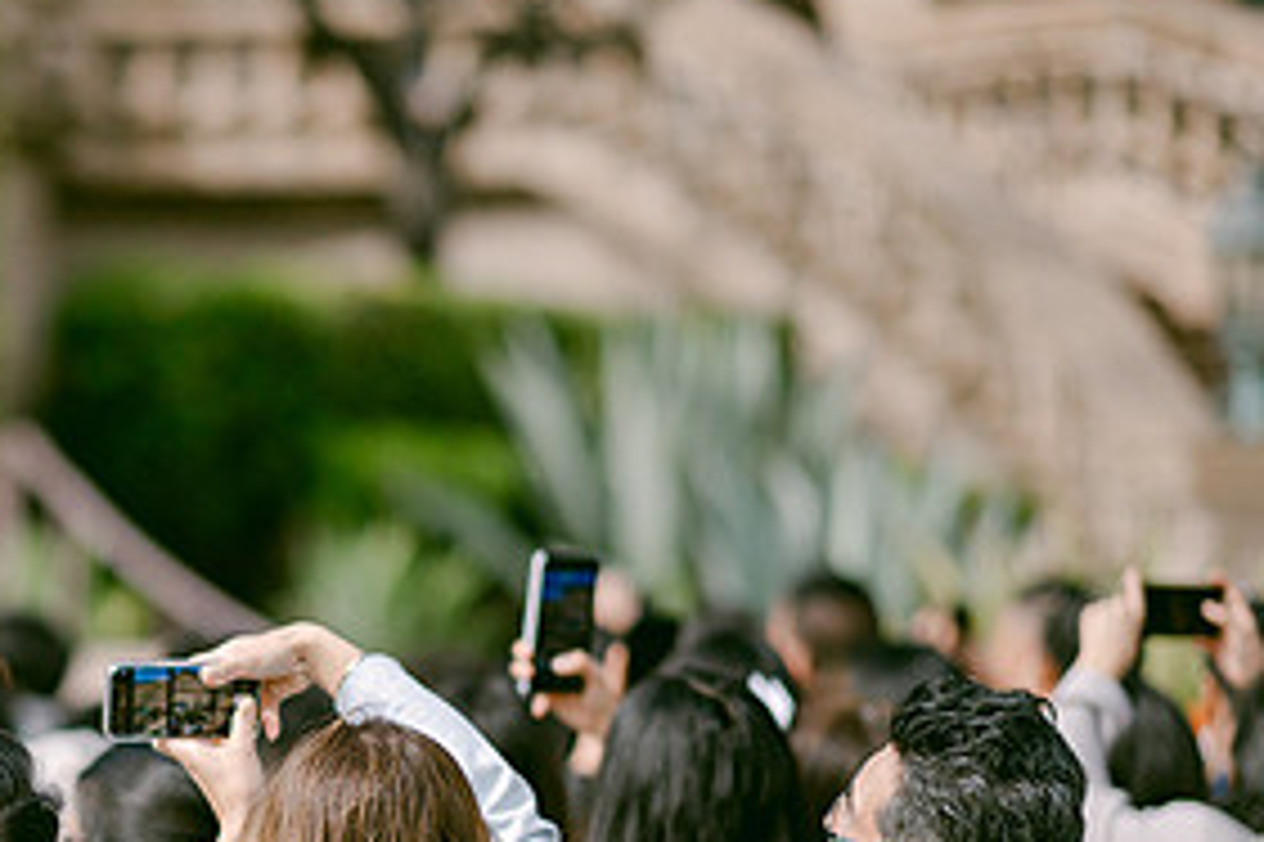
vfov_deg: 6.3
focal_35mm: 217
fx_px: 7614
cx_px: 157
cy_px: 696
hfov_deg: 9.5
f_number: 1.4
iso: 200
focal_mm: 105
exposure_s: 1/16000
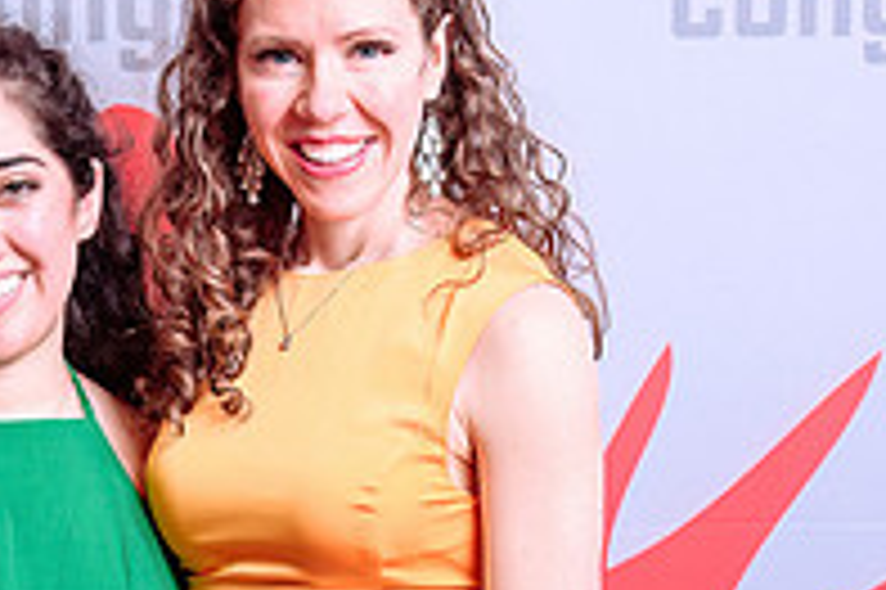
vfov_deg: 9.3
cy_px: 516
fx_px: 3615
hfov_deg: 13.9
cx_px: 283
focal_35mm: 147
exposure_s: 1/60
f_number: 4
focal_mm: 48
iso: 100
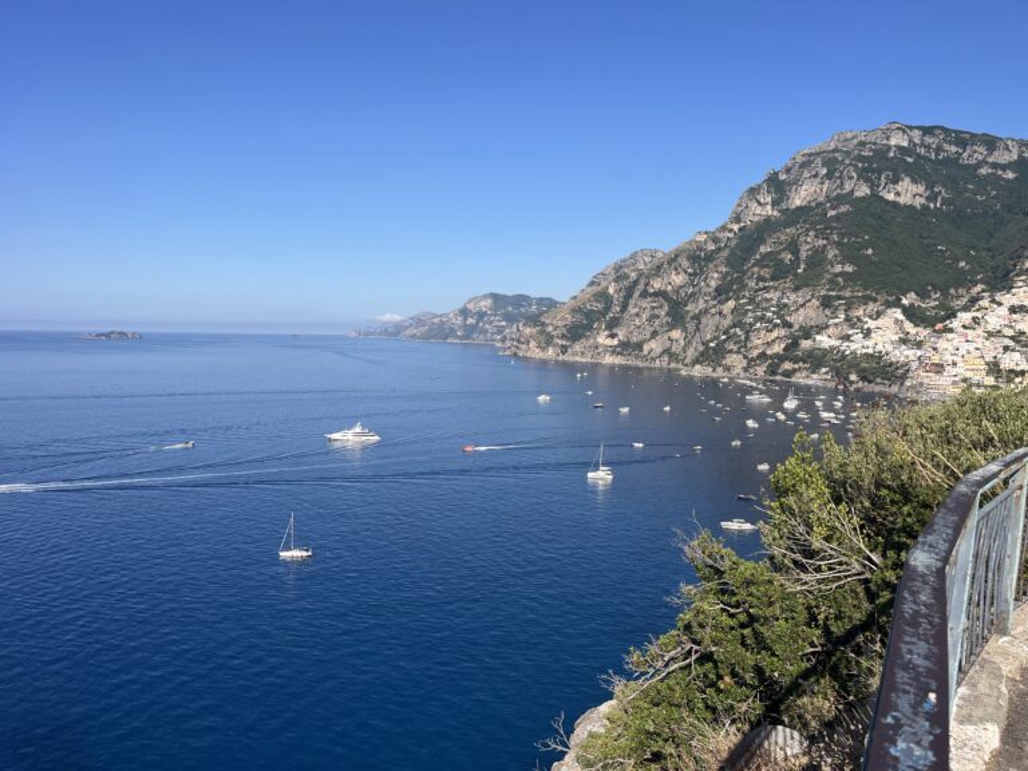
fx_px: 772
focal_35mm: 26
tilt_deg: -6.5
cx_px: 514
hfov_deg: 67.3
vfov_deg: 53.1
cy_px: 386
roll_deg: -1.1
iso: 50
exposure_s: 1/3623
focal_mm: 5.1
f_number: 1.6
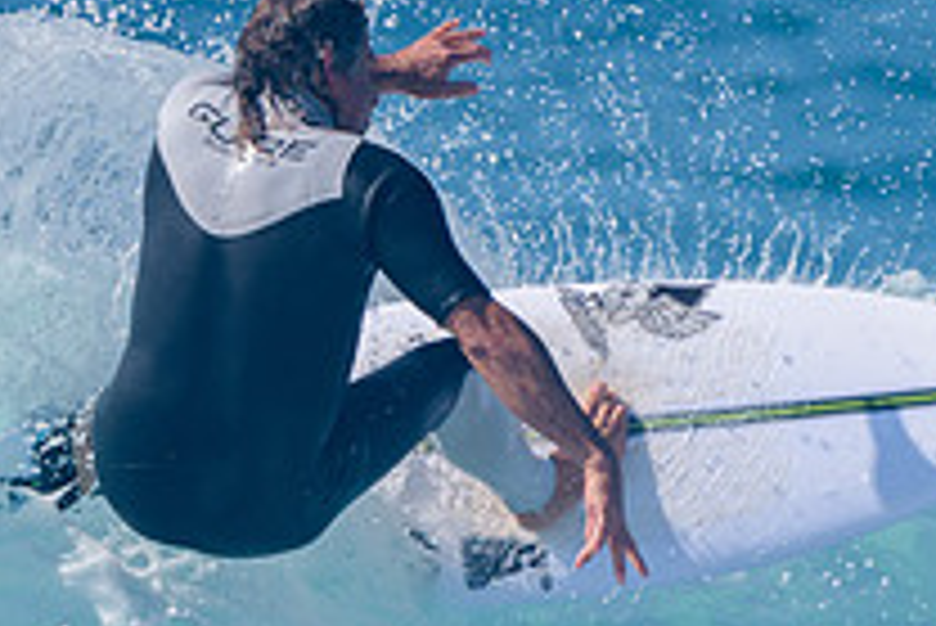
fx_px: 44385
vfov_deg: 0.8
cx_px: 377
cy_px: 621
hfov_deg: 1.2
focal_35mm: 1706
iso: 140
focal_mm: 500
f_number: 5.6
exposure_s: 1/2000
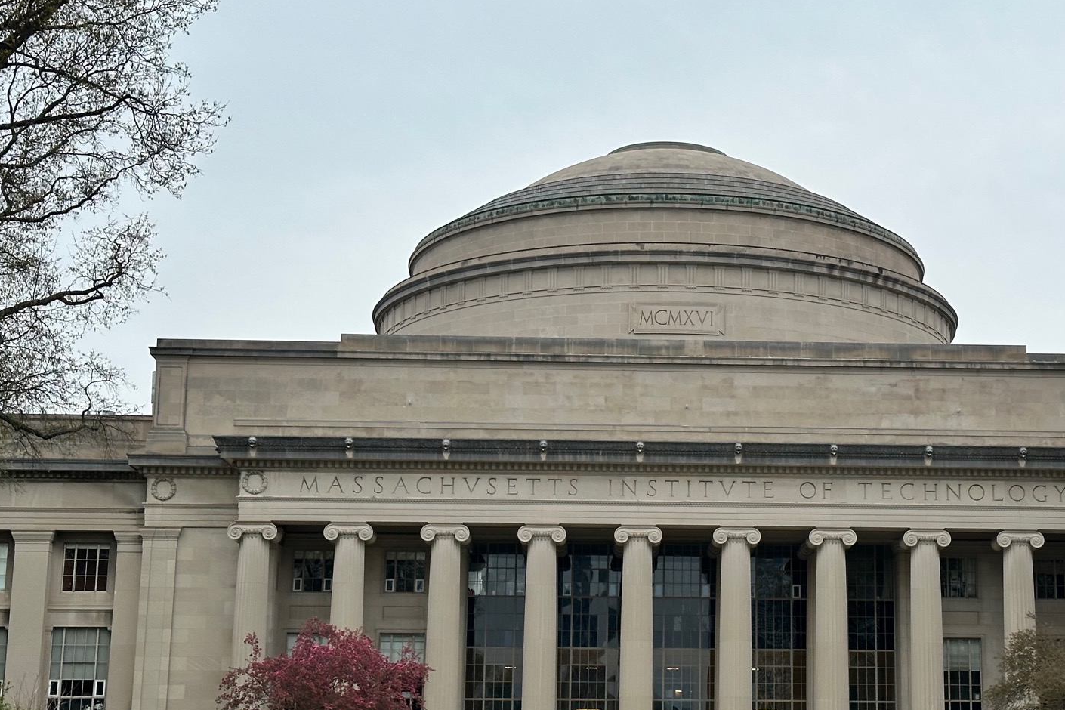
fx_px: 2012
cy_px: 394
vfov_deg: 20.0
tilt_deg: +11.8
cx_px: 704
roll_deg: +0.2
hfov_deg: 29.5
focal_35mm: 68
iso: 64
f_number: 1.78
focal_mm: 6.86
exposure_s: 1/1517
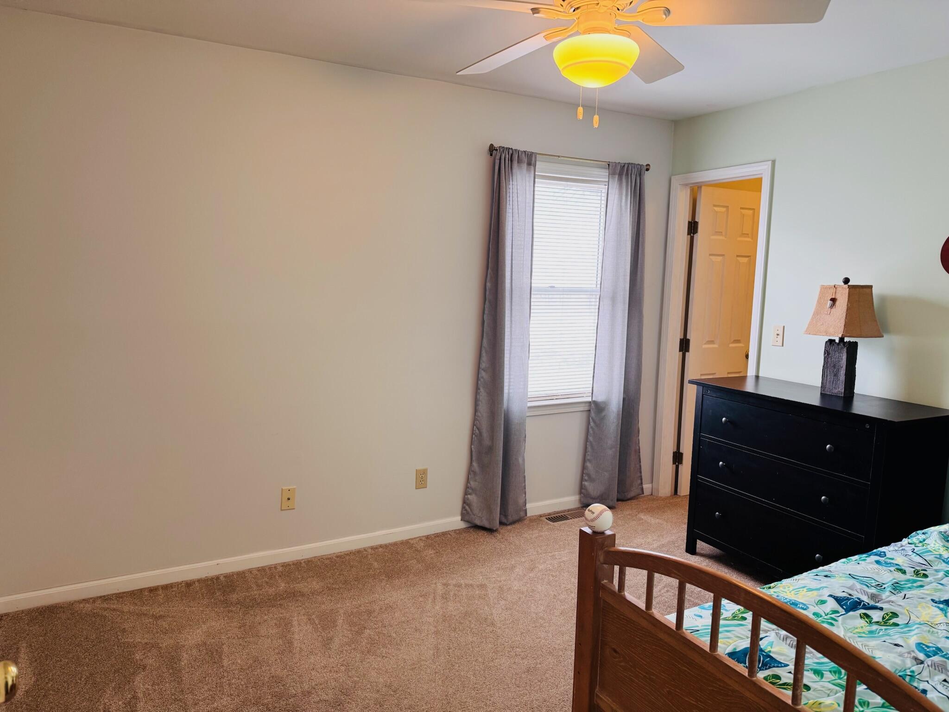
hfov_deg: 71.6
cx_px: 474
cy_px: 356
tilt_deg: -7.5
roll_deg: -1.9
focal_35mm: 24
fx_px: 658
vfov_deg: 56.8
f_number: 1.78
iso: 200
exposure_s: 1/120
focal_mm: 6.76
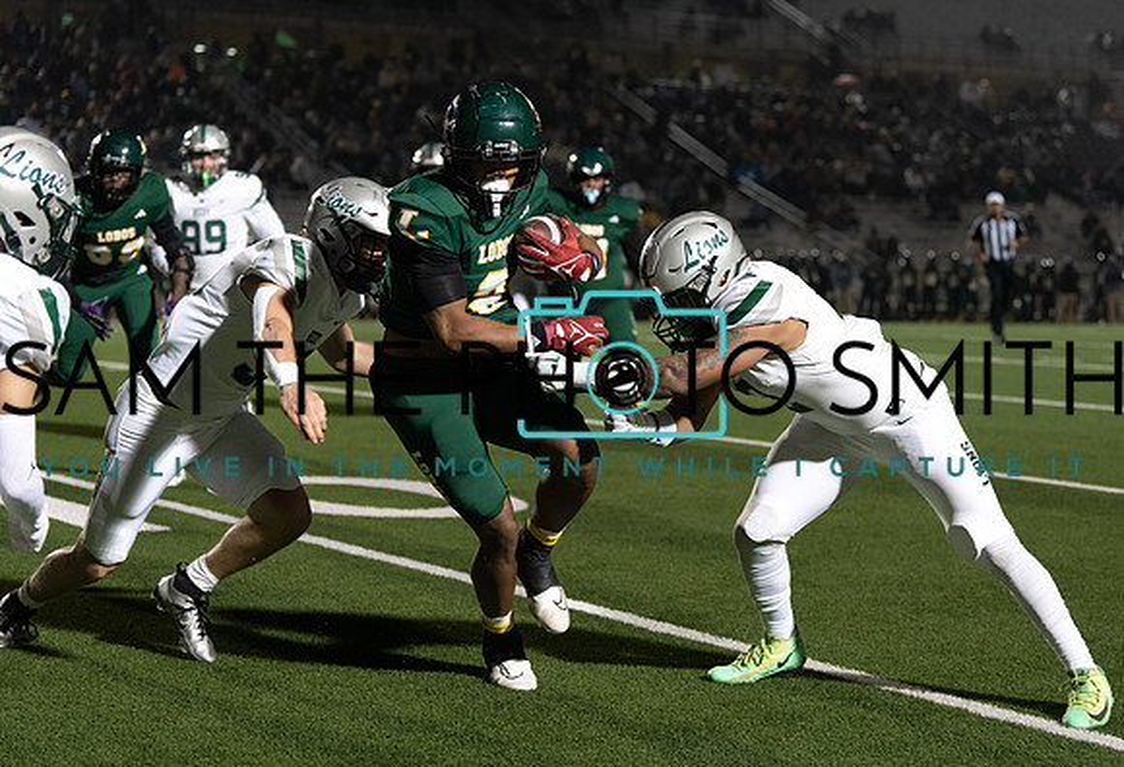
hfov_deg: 23.5
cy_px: 361
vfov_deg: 16.2
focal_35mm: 86
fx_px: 2702
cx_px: 647
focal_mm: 70
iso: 2000
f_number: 2.8
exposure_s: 1/1250
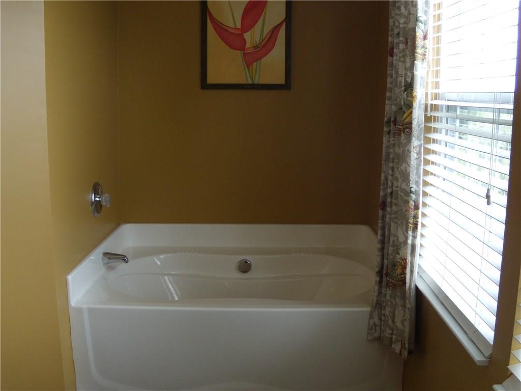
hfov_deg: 51.4
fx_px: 542
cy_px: 196
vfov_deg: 39.7
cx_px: 260
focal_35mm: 36
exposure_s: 1/60
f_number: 3.6
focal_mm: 6.4
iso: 200
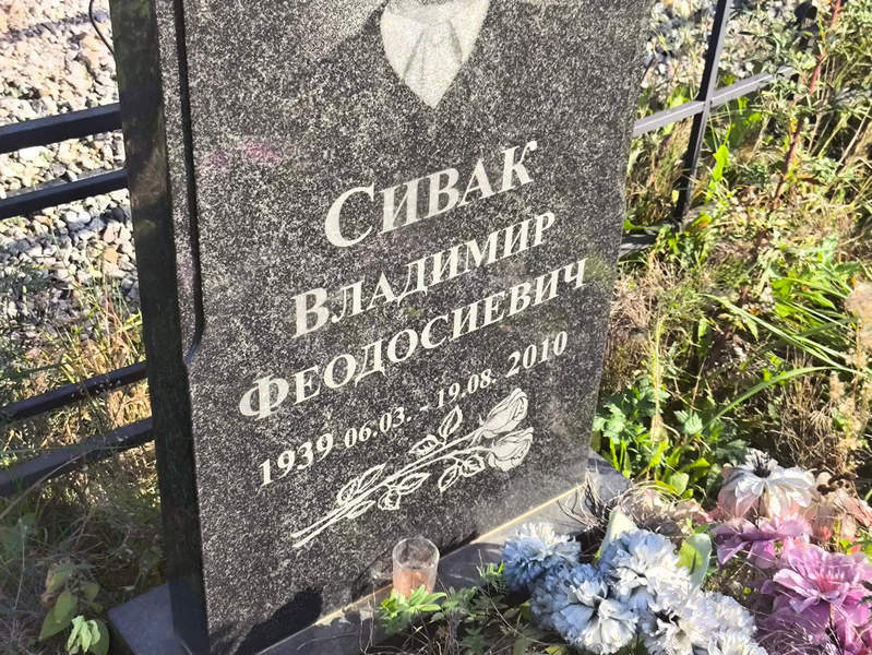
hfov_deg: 38.2
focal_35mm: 50
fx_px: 1260
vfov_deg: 29.1
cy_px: 328
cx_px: 436
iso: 50
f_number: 1.7
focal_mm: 4.71
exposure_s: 1/391
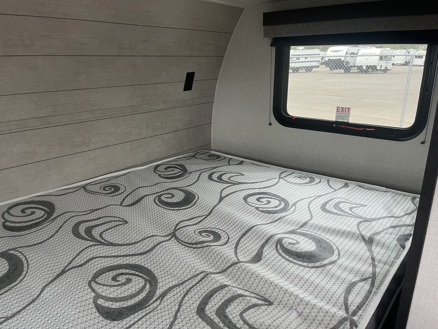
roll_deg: +0.6
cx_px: 219
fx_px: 329
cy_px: 164
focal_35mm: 26
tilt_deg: -17.2
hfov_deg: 67.3
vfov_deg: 53.1
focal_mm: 5.1
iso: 125
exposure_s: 1/87
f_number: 1.6
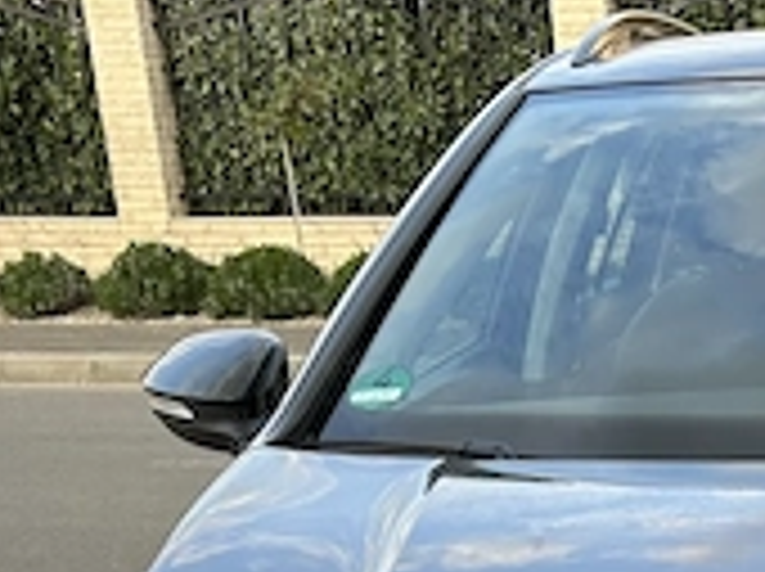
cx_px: 968
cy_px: 964
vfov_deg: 14.5
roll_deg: +0.6
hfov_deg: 19.8
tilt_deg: -25.0
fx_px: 2030
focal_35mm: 92
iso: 32
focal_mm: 5.7
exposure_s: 1/139
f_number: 1.5
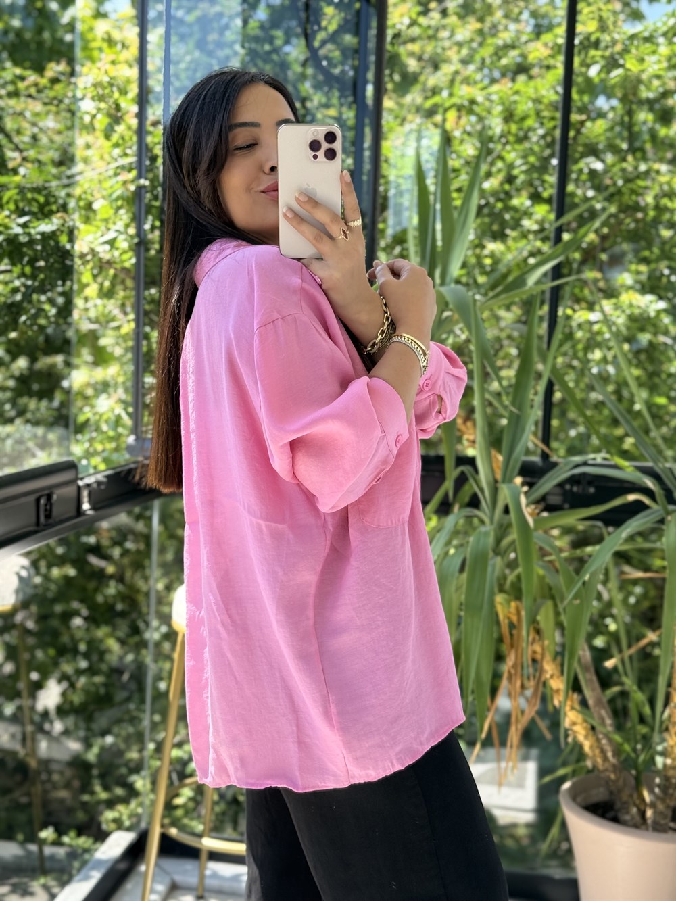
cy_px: 450
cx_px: 338
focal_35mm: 48
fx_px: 1250
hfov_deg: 30.3
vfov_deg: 39.7
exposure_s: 1/396
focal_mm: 6.76
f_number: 1.78
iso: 80
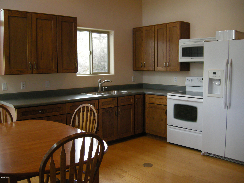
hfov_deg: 52.6
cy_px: 92
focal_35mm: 35
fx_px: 247
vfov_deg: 40.7
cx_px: 122
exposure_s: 1/59.2
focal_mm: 7.5
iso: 163
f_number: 2.7
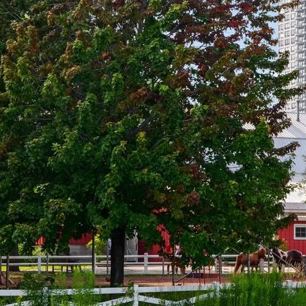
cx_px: 259
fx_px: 1330
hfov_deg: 13.0
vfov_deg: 13.1
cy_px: 76
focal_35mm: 133
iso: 320
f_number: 9
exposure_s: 1/250
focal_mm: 45
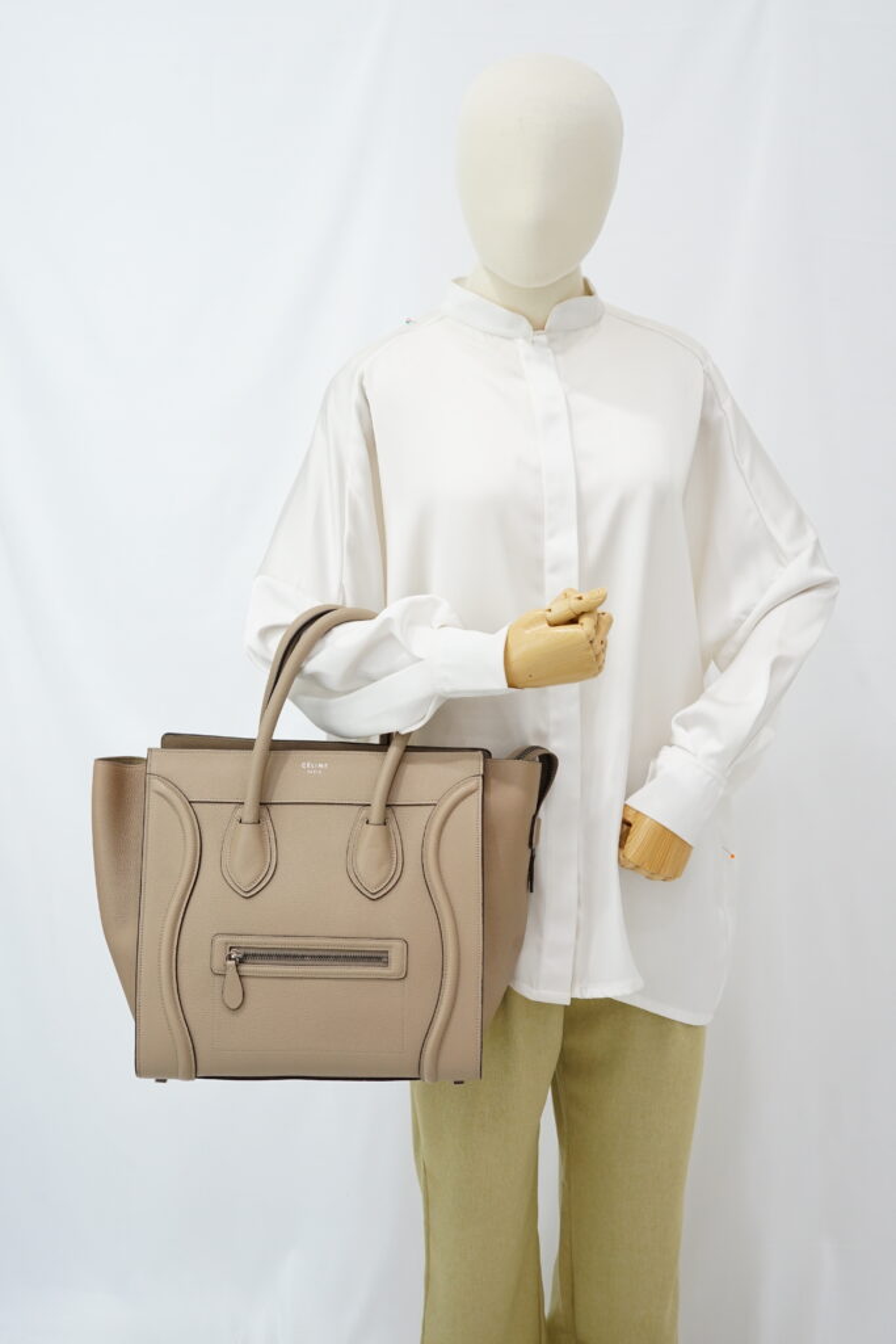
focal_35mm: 50
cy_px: 672
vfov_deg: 39.6
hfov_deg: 27.0
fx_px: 1866
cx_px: 448
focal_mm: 50
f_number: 6.3
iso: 640
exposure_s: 1/10
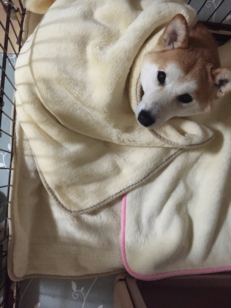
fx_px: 258
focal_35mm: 29
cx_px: 116
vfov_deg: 61.7
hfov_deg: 48.2
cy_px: 154
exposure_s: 1/15
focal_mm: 4.15
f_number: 2.2
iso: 400
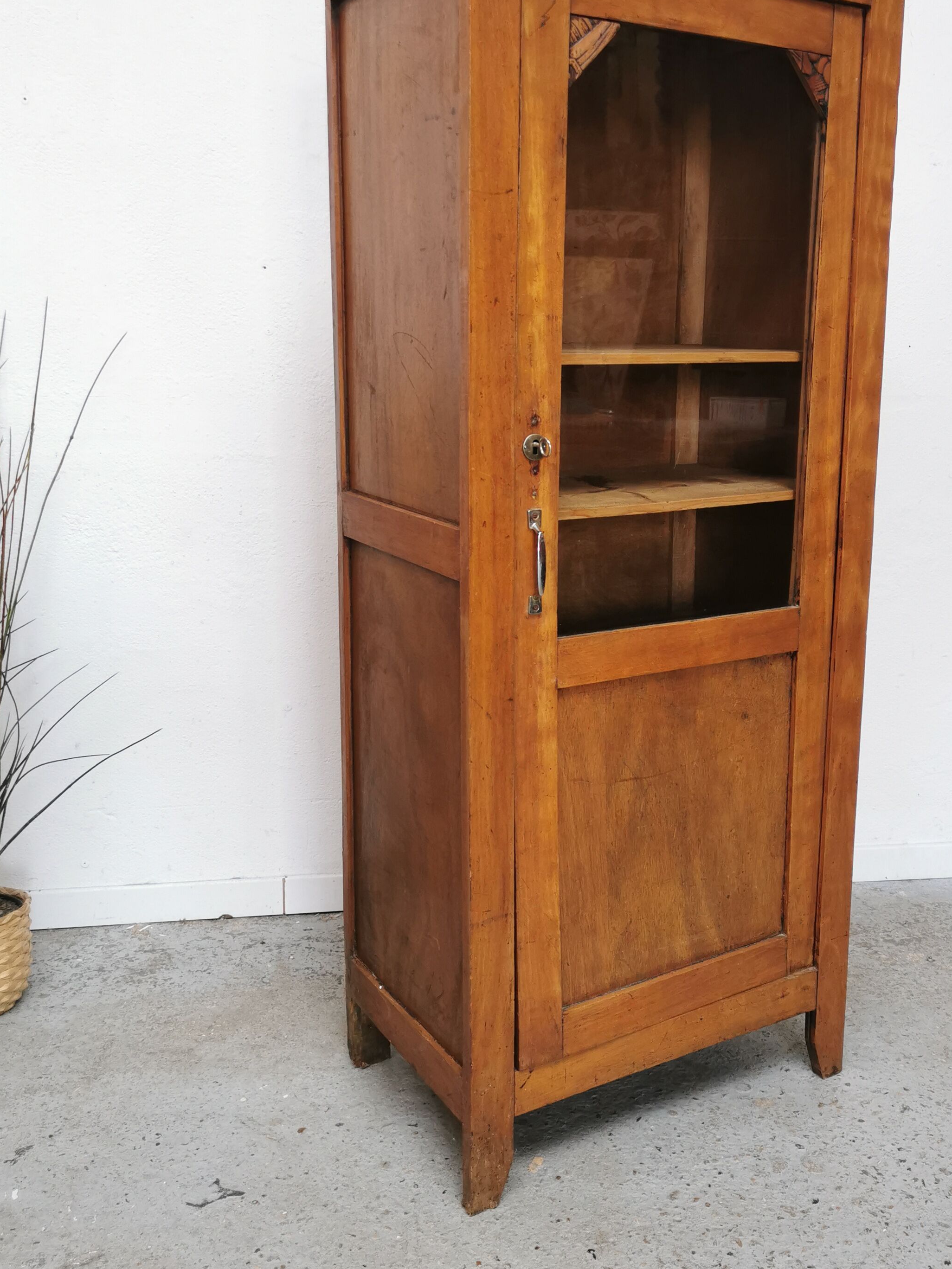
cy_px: 576
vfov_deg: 51.3
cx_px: 581
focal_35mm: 36
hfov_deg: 39.5
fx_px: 1320
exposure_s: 1/100
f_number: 1.8
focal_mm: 5.58
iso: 160
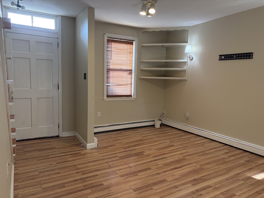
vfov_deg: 53.1
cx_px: 132
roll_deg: -1.1
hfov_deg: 67.3
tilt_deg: -6.3
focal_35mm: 26
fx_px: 198
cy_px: 99
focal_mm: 5.96
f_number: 1.6
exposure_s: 1/120
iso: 125
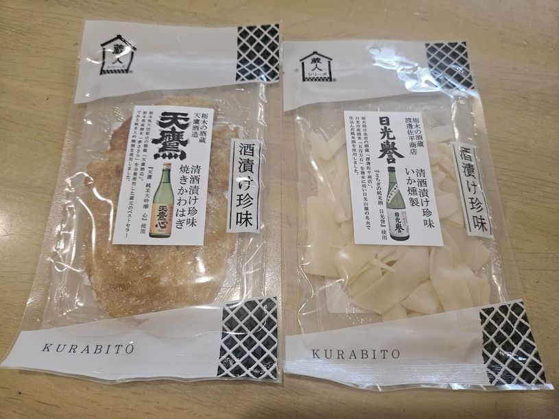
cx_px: 280
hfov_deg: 73.9
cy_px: 210
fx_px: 371
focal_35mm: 23
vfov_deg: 58.9
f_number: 1.8
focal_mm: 5.4
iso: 800
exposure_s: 1/100
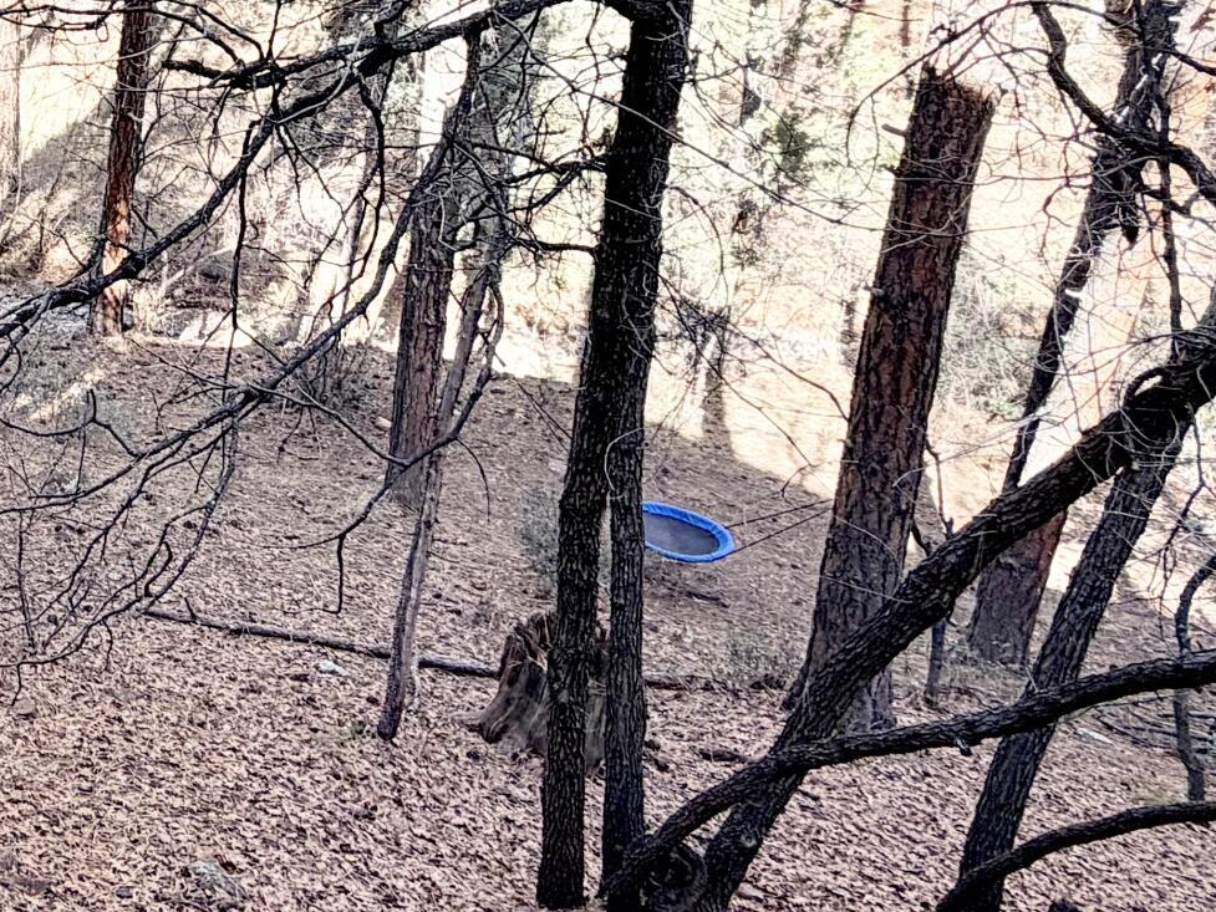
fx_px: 1511
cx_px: -153
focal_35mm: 43
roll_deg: +0.2
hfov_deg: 36.4
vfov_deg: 32.1
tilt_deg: -13.8
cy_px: 106
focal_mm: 2.22
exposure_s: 1/183
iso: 40
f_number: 2.2
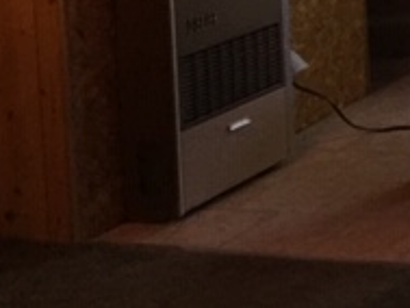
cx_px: 677
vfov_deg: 14.0
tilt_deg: -3.2
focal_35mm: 98
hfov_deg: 17.3
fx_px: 1161
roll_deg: +5.0
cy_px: -171
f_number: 2.2
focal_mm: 4.15
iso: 250
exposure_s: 1/30
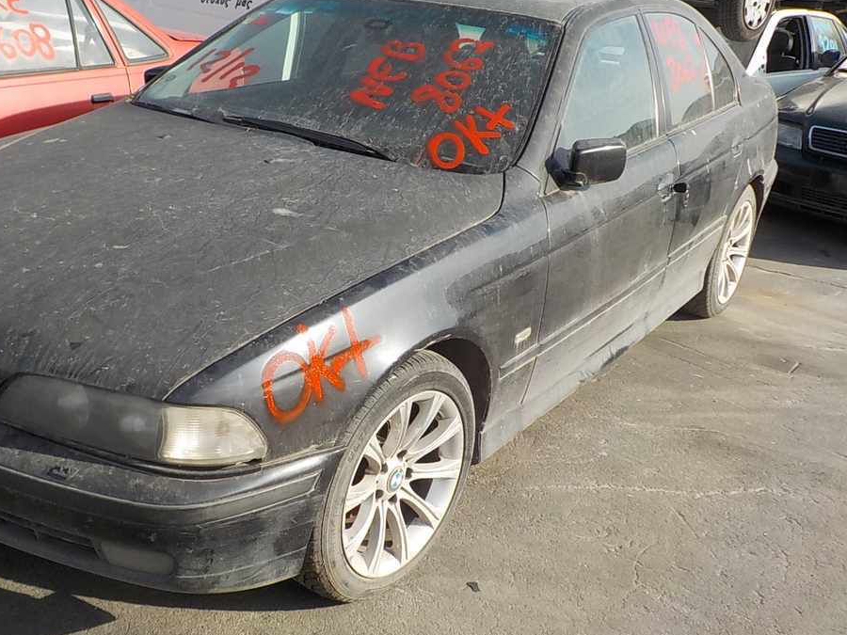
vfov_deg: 36.0
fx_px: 979
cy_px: 312
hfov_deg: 46.3
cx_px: 312
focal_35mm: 40
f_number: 3.3
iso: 125
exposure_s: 1/800
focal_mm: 4.1
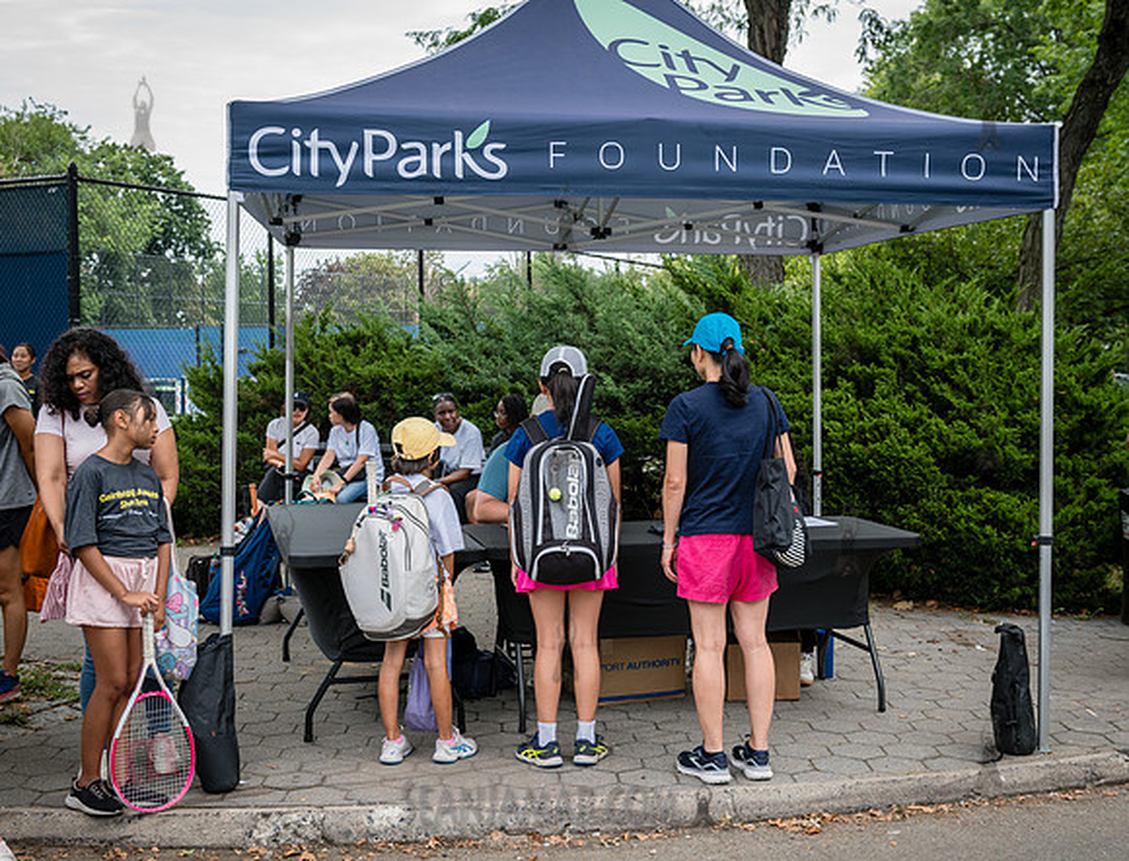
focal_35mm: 43
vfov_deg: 33.7
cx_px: 574
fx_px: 1419
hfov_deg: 43.4
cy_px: 440
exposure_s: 1/400
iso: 200
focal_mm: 38
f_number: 4.5
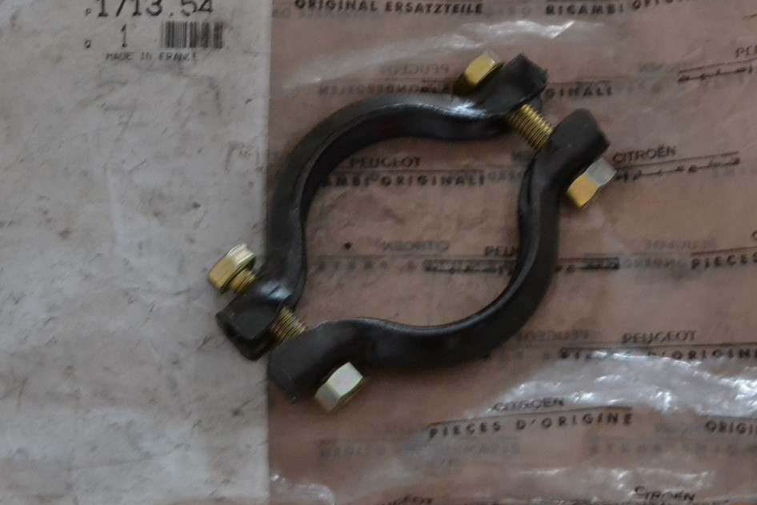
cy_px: 176
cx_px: 310
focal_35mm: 118
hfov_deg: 17.4
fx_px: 2475
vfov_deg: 11.6
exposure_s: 1/25
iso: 3200
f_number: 5.6
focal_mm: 55
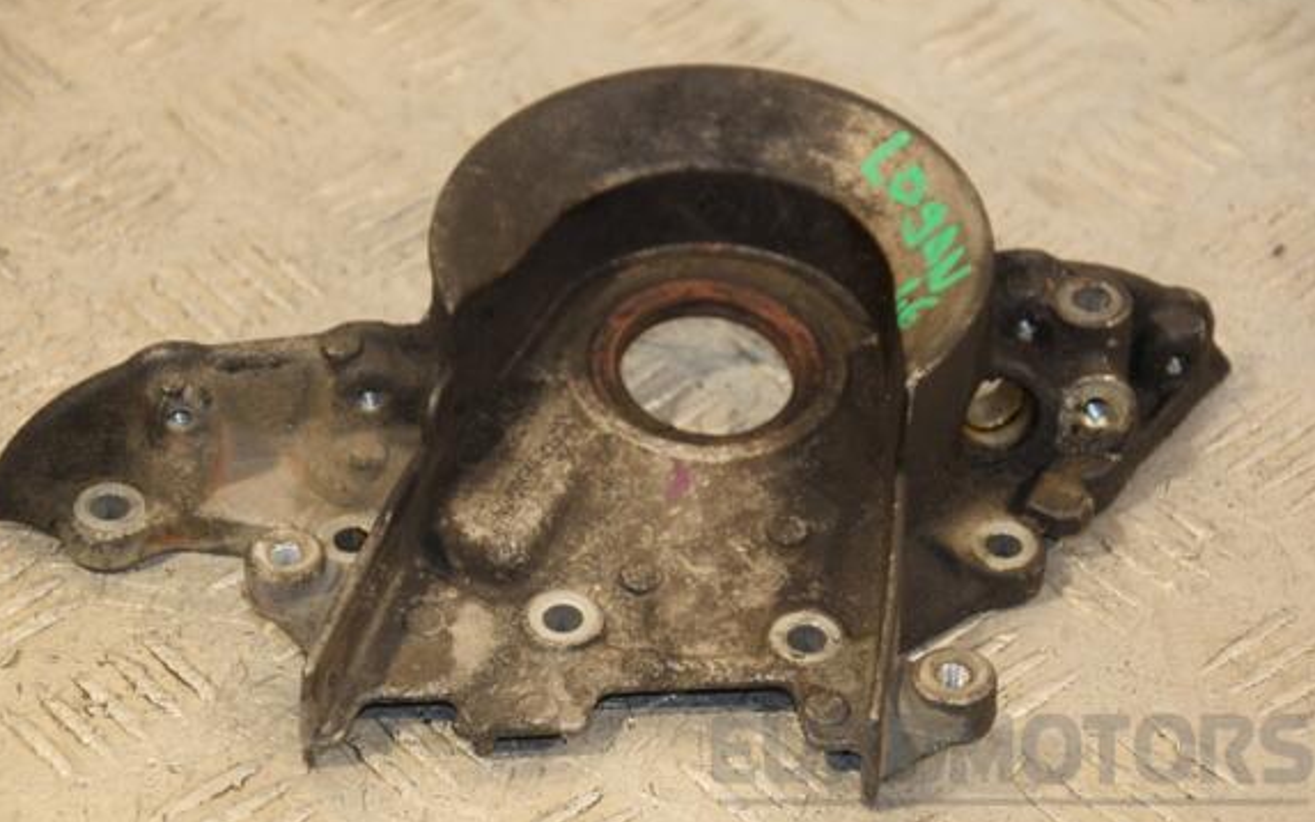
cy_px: 443
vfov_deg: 9.1
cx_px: 668
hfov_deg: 14.5
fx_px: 5160
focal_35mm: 144
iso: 800
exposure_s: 1/125
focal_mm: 90
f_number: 5.6
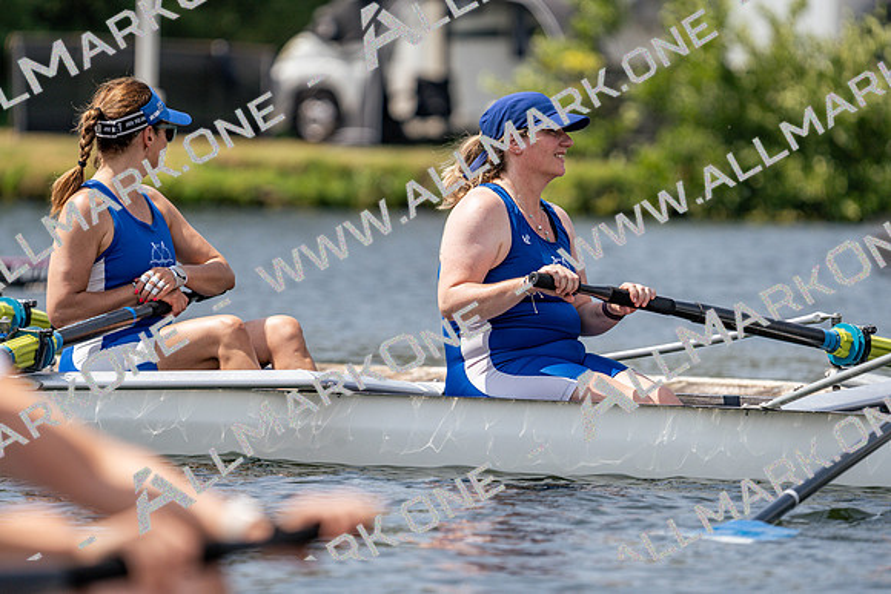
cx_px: 446
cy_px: 297
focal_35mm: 385
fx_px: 9531
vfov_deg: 3.6
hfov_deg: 5.4
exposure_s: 1/1600
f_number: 6.3
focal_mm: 385
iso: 200
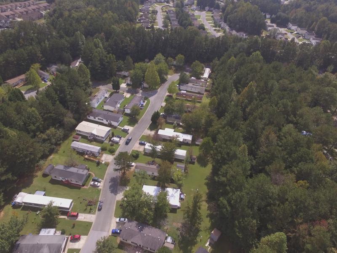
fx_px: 195
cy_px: 126
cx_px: 168
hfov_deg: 81.7
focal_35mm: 20
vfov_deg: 66.0
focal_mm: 3.61
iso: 100
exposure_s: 1/157
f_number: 2.8
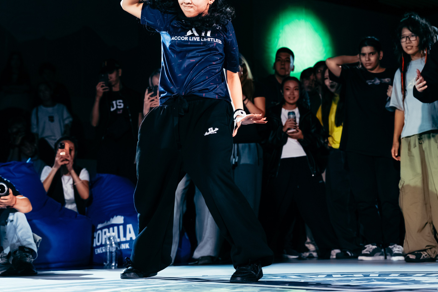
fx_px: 876
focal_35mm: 72
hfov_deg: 28.1
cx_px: 243
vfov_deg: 18.9
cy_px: 100
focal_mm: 49
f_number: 2.8
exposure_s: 1/800
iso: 3200
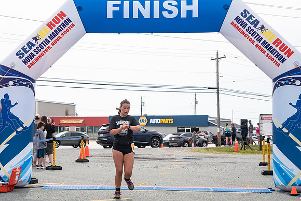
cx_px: 127
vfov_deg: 21.4
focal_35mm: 63
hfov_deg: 31.6
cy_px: 116
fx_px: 530
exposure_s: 1/3200
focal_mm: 52
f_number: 4
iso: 800
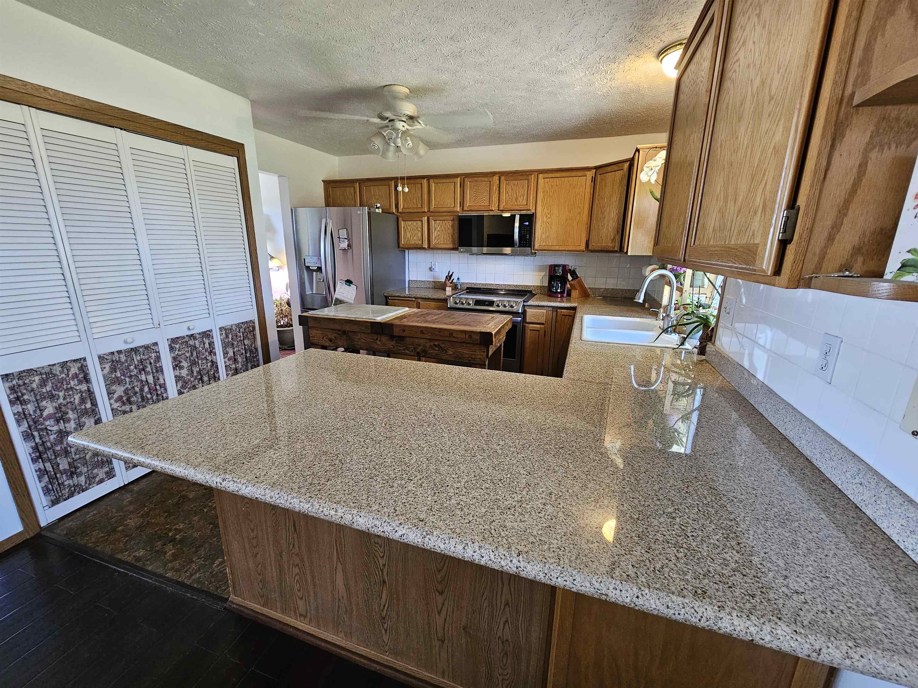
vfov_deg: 89.9
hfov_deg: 106.2
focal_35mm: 13
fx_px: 345
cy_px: 344
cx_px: 459
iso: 320
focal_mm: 2.2
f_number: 2.2
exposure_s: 1/40
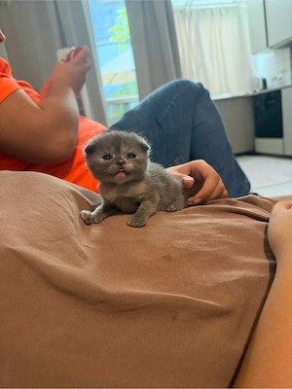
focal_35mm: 24
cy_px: 194
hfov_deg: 56.8
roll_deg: +8.4
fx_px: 270
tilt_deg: -14.4
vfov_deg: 71.6
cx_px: 146
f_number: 1.78
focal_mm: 6.76
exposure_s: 1/48
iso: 500
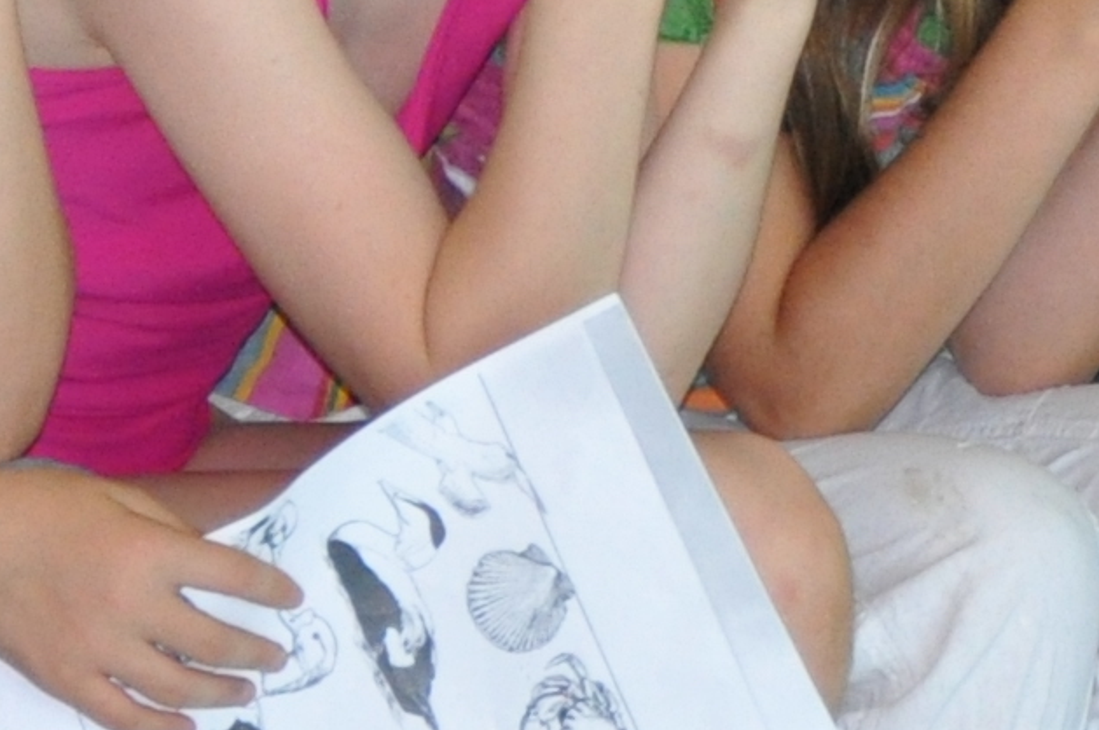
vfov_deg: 2.3
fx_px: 18084
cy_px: -620
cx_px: 1029
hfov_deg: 3.5
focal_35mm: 593
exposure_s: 1/60
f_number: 5
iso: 800
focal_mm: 58
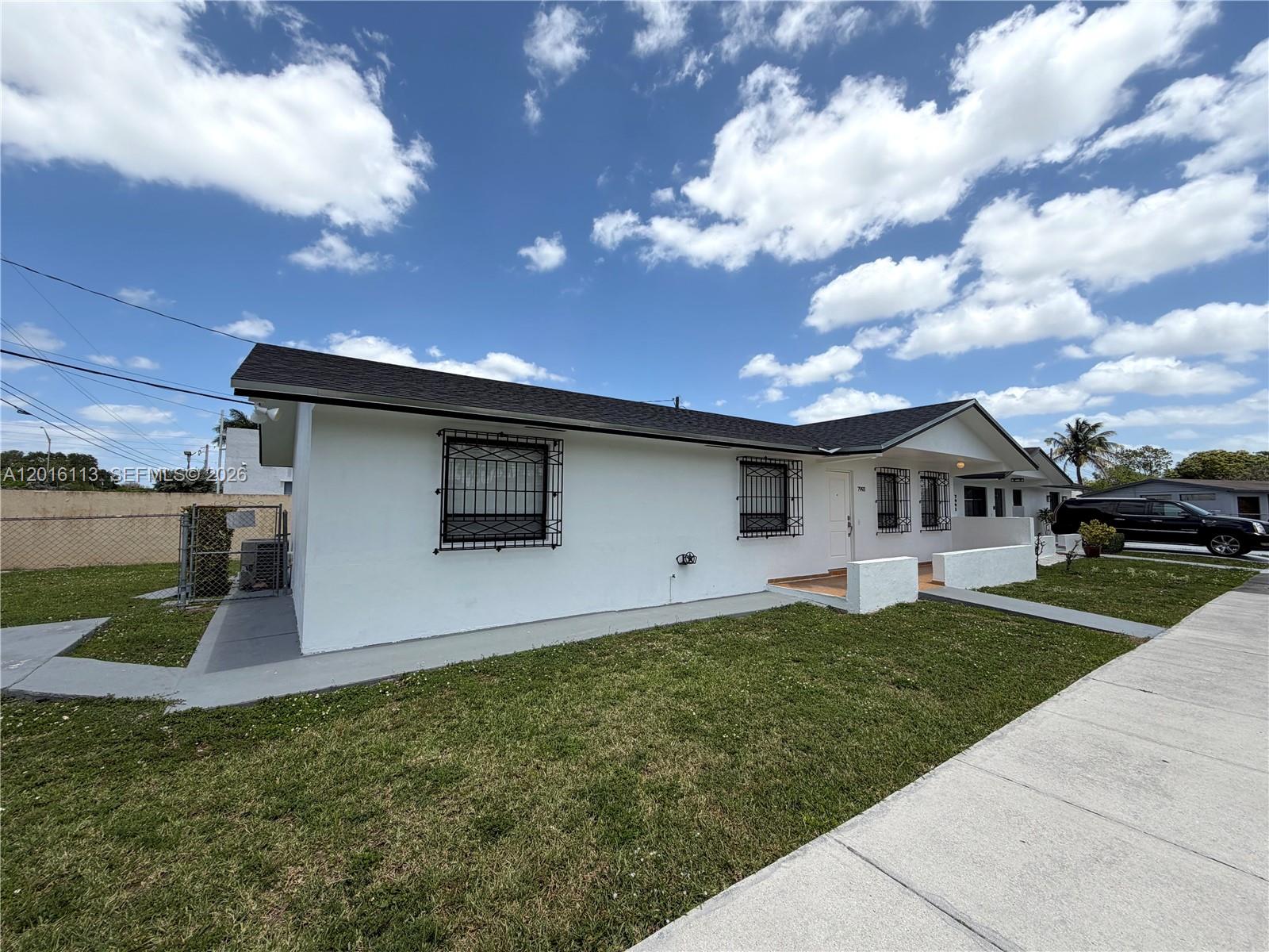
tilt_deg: +3.5
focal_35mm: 14
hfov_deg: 102.1
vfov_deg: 85.7
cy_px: 476
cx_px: 634
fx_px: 513
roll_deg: +0.1
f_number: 2.2
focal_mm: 2.22
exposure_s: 1/1125
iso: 20
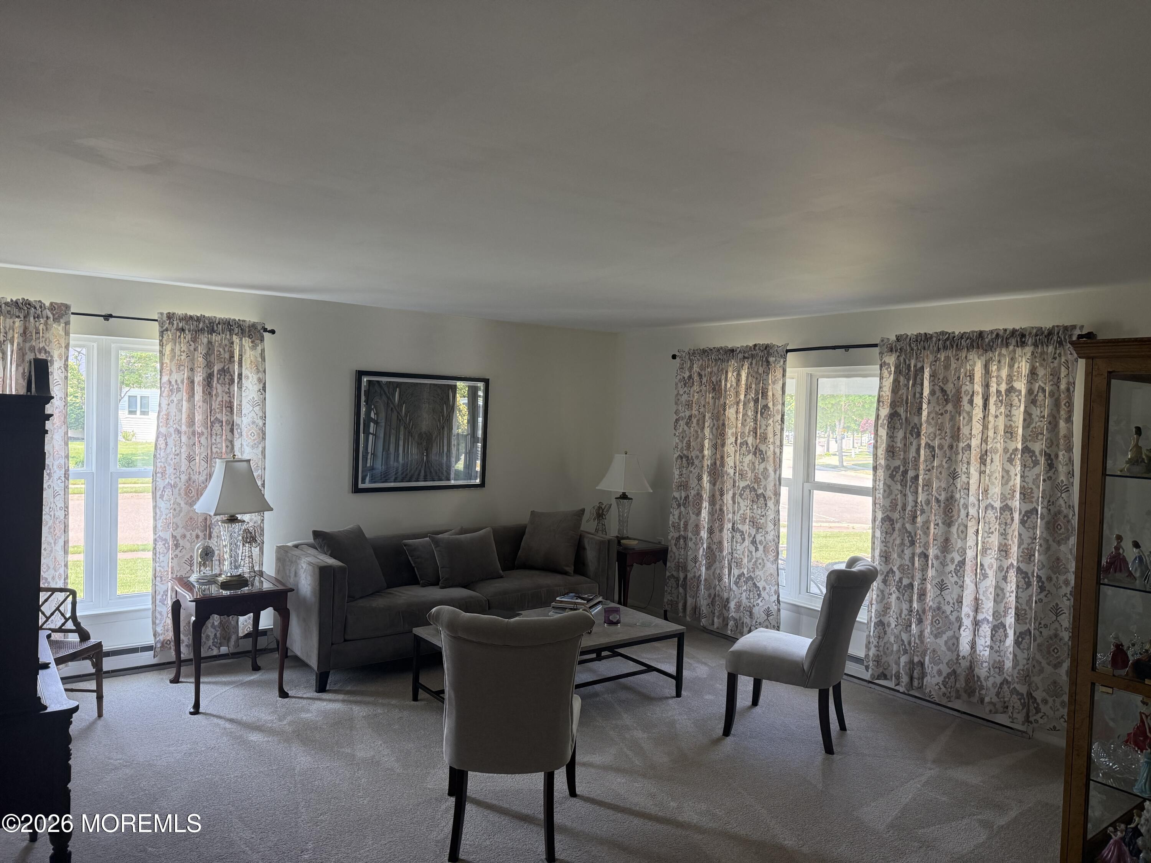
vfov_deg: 56.8
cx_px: 576
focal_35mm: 24
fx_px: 798
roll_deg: -1.4
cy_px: 432
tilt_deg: -1.2
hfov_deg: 71.6
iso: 200
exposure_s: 1/145
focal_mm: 6.76
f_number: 1.78
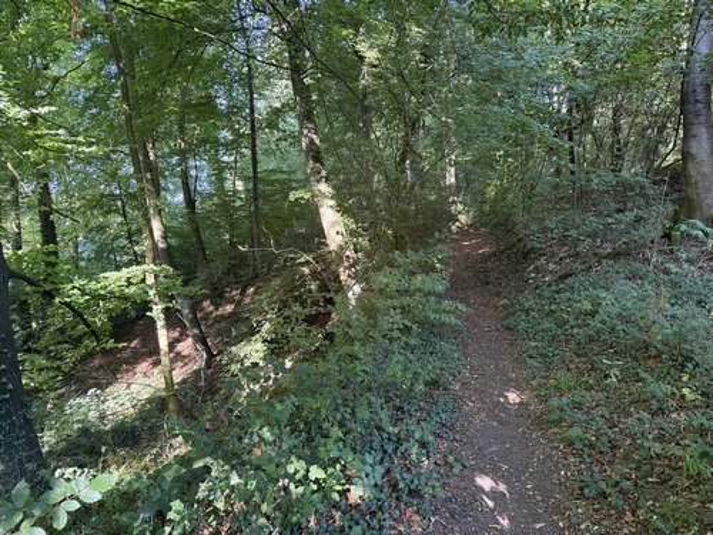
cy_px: 268
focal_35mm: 24
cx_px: 356
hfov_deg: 71.6
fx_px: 494
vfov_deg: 56.8
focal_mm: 6.76
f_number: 1.78
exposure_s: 1/60
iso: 250
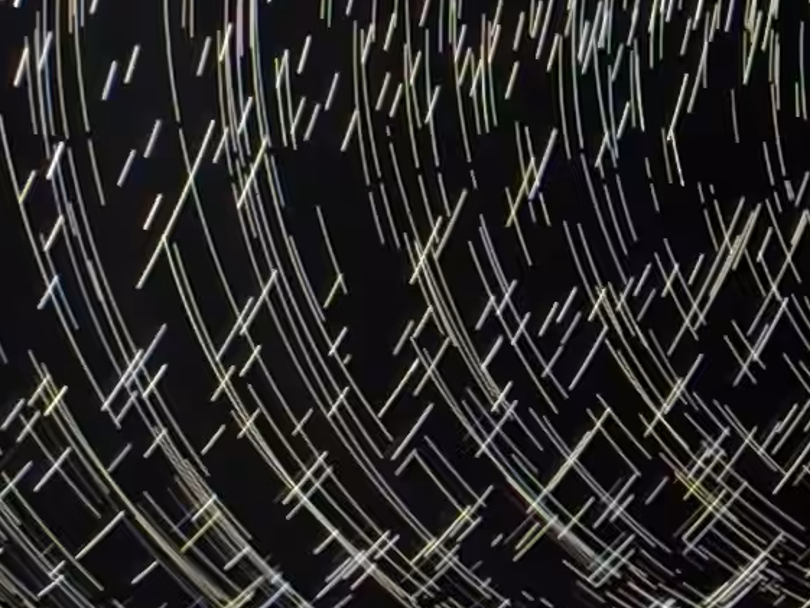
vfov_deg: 6.7
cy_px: 53
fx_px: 5172
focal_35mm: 221
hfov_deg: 8.9
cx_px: 549
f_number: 3.7
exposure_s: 2
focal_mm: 7.8
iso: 50
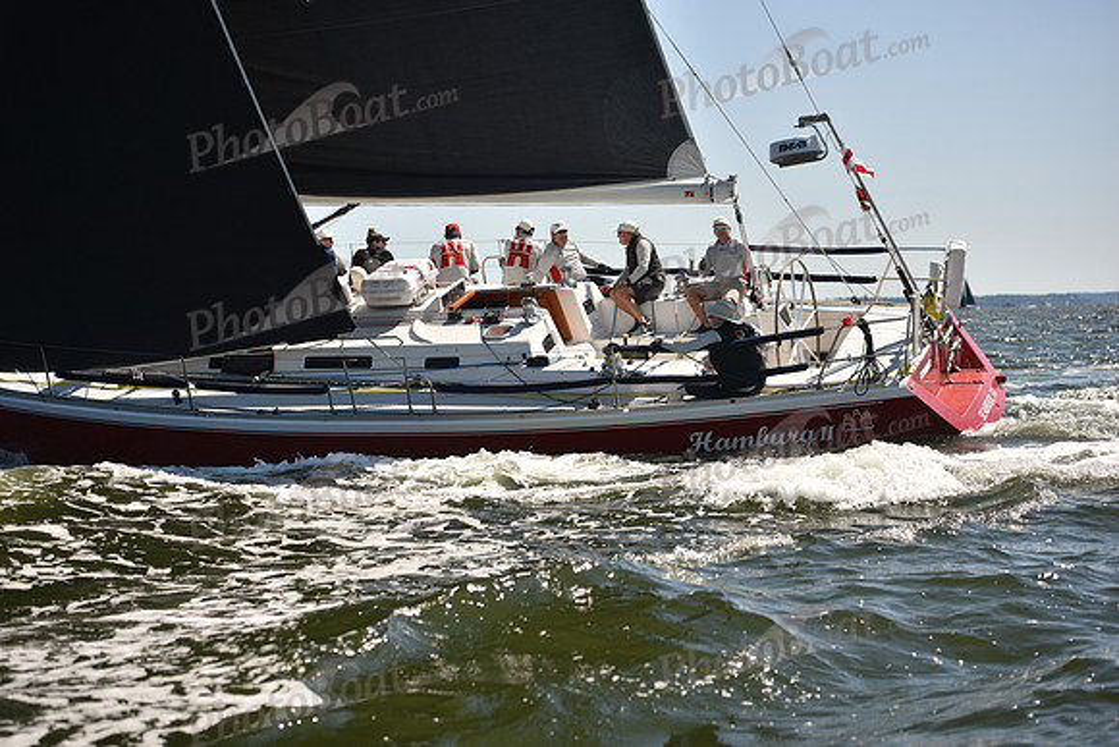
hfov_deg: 28.8
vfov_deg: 19.5
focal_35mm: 70
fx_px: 2176
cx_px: 560
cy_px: 374
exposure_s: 1/1600
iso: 250
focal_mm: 70
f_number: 3.2
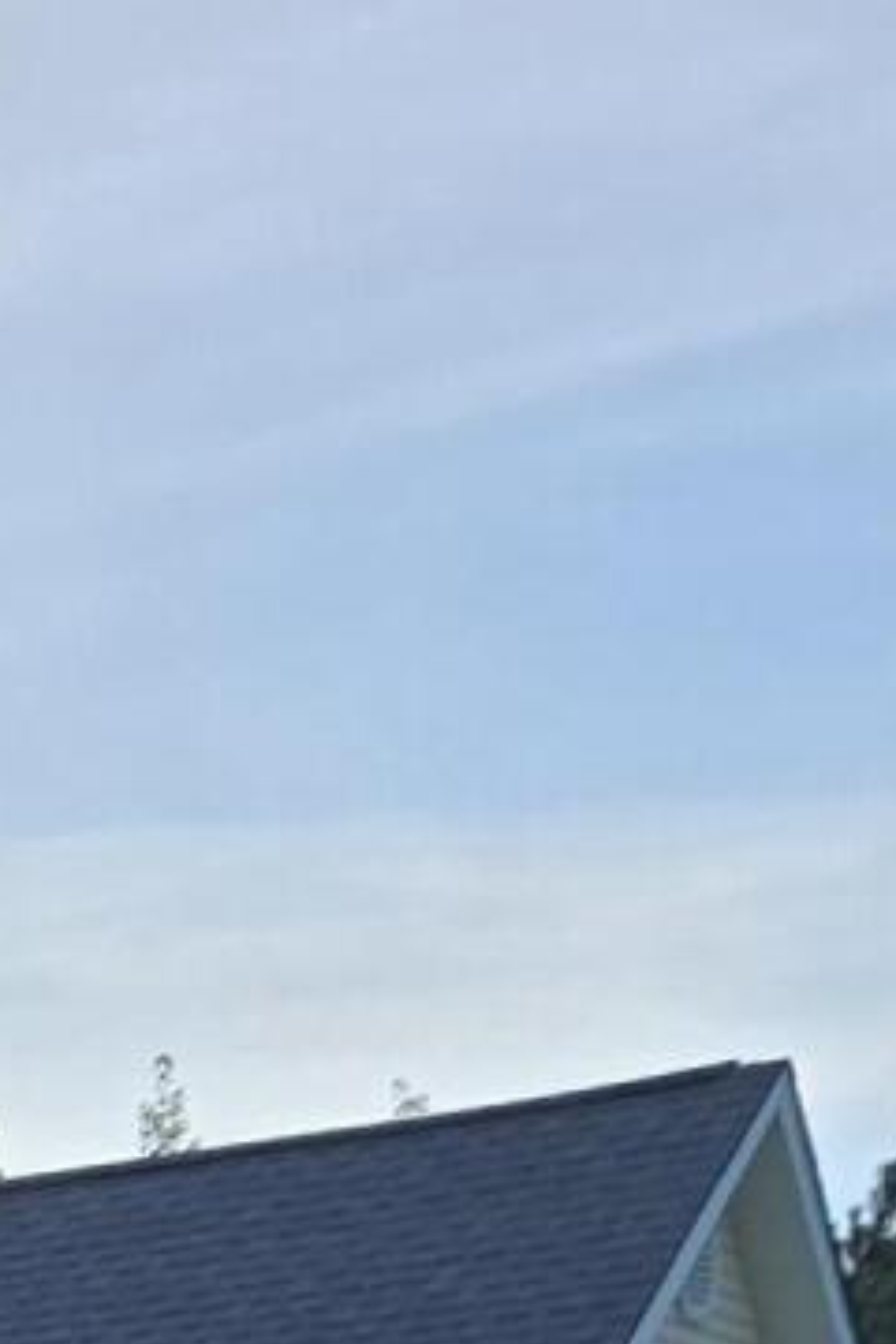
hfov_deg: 8.9
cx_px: -1519
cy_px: 2927
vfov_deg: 12.8
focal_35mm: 133
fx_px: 4965
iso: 25
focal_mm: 5.4
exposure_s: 1/1559
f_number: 1.8
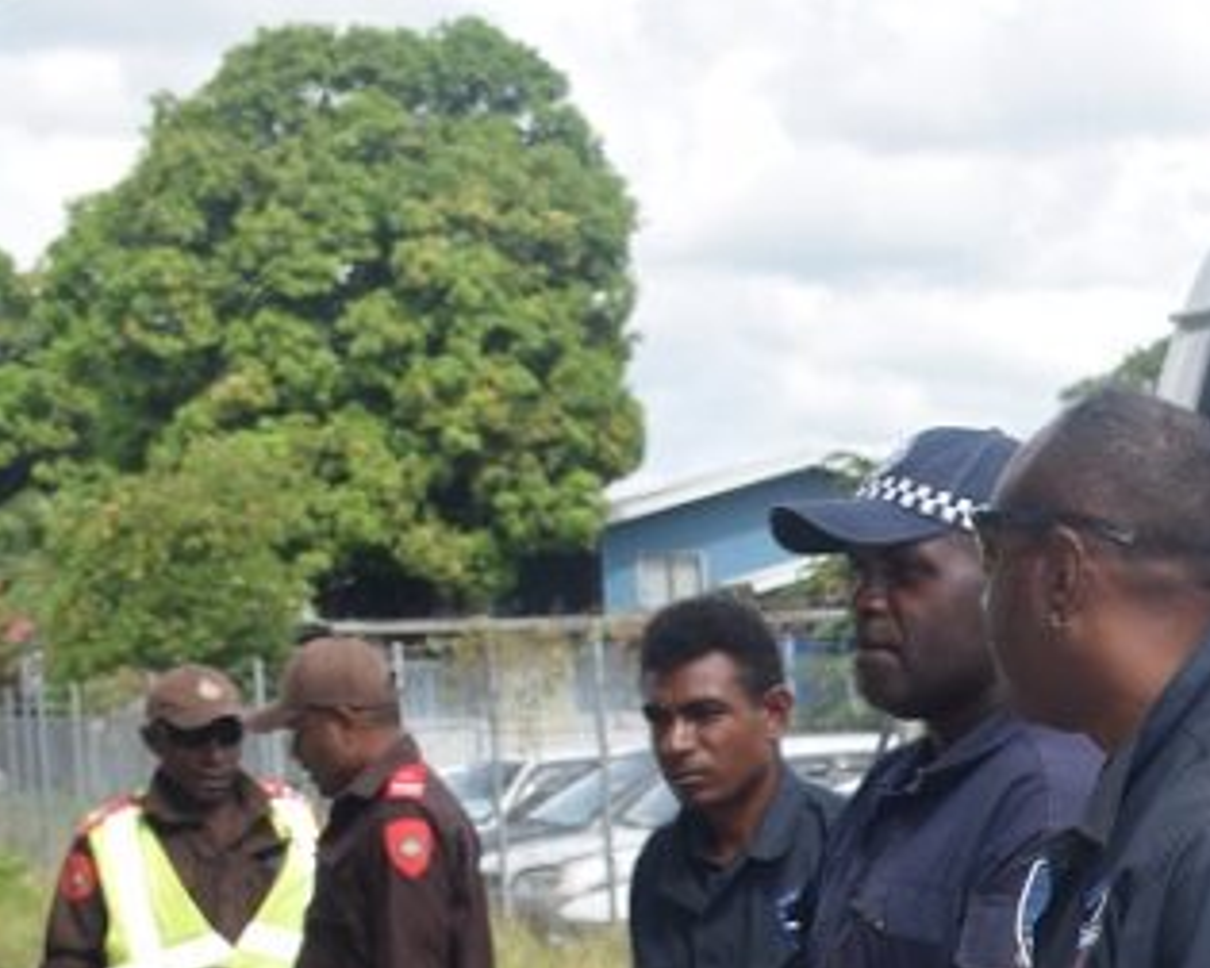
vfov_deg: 12.8
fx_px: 4262
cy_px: 1031
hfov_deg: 15.4
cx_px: 1594
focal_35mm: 119
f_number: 7.1
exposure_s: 1/200
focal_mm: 26
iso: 100
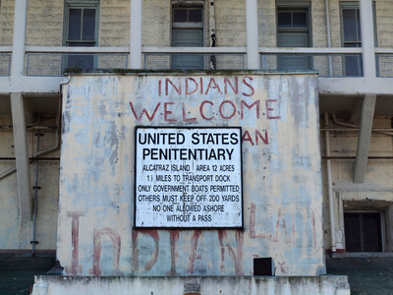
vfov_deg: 18.9
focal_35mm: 78
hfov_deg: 25.0
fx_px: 886
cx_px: 196
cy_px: 148
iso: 200
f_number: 9
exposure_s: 1/250
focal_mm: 39
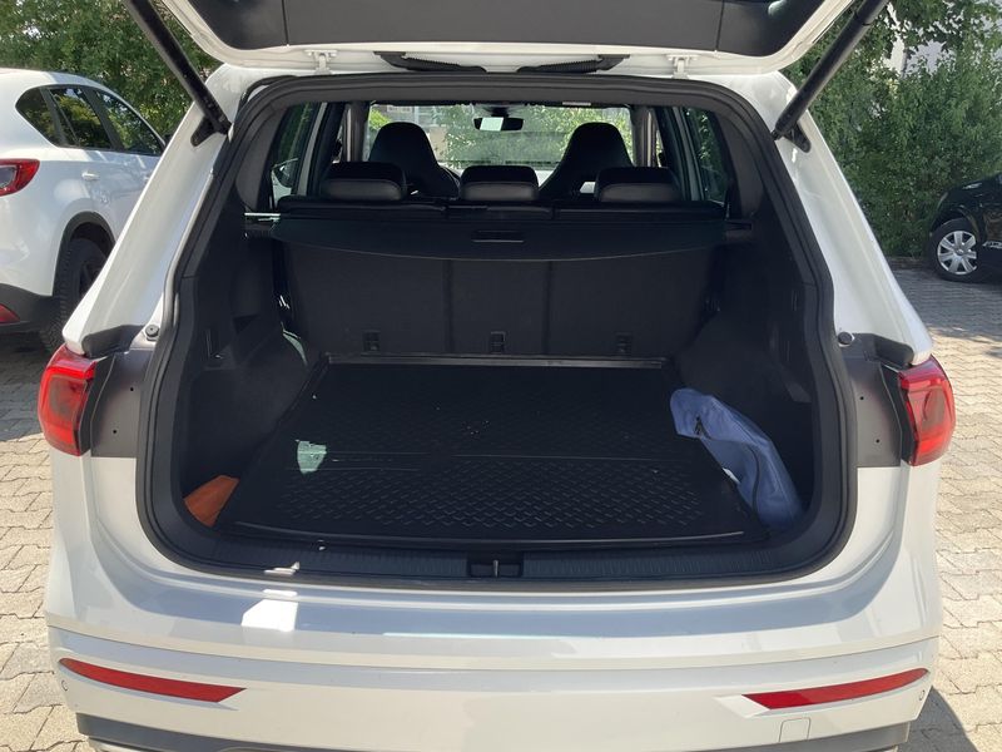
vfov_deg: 48.2
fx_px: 839
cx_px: 501
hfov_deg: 61.7
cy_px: 376
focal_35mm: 29
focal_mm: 3
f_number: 1.8
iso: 25
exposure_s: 1/613
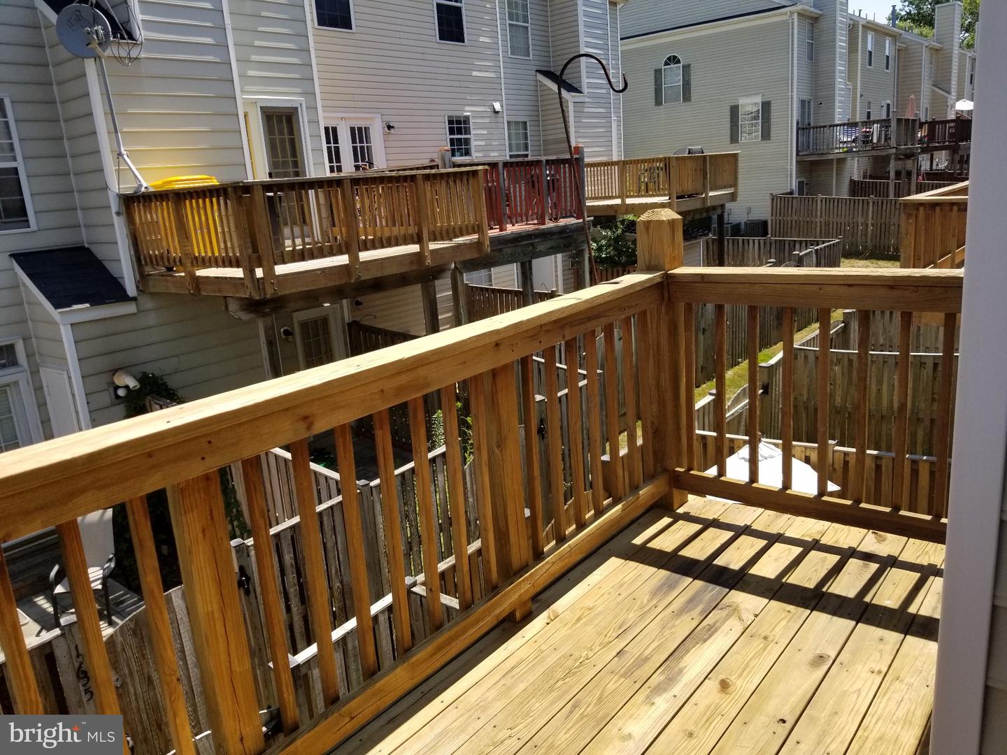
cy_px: 378
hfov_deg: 67.3
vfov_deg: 53.1
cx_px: 504
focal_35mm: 26
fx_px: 756
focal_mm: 4.3
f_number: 1.7
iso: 50
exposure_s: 1/1800
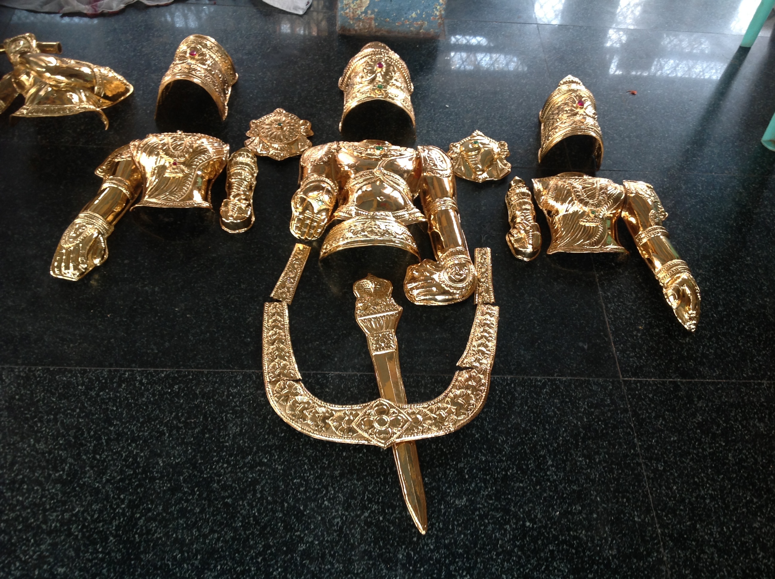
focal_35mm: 35
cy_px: 290
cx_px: 388
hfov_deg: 52.7
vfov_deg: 40.6
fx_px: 782
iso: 64
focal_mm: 4.28
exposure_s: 1/17
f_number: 2.4
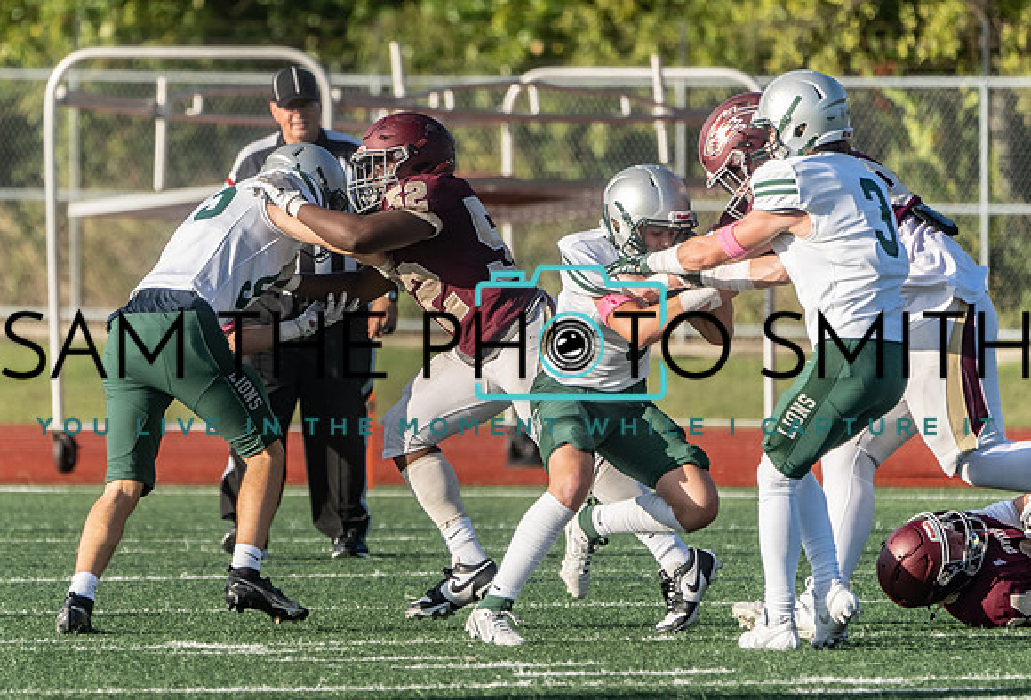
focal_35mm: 705
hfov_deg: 2.9
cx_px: 378
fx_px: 20319
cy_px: 349
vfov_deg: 2.0
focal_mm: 560
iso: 640
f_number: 8
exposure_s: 1/1250
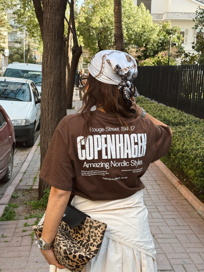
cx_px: 102
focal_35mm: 48
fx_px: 377
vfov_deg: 39.7
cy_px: 136
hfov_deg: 30.3
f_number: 1.78
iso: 64
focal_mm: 6.76
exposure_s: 1/407
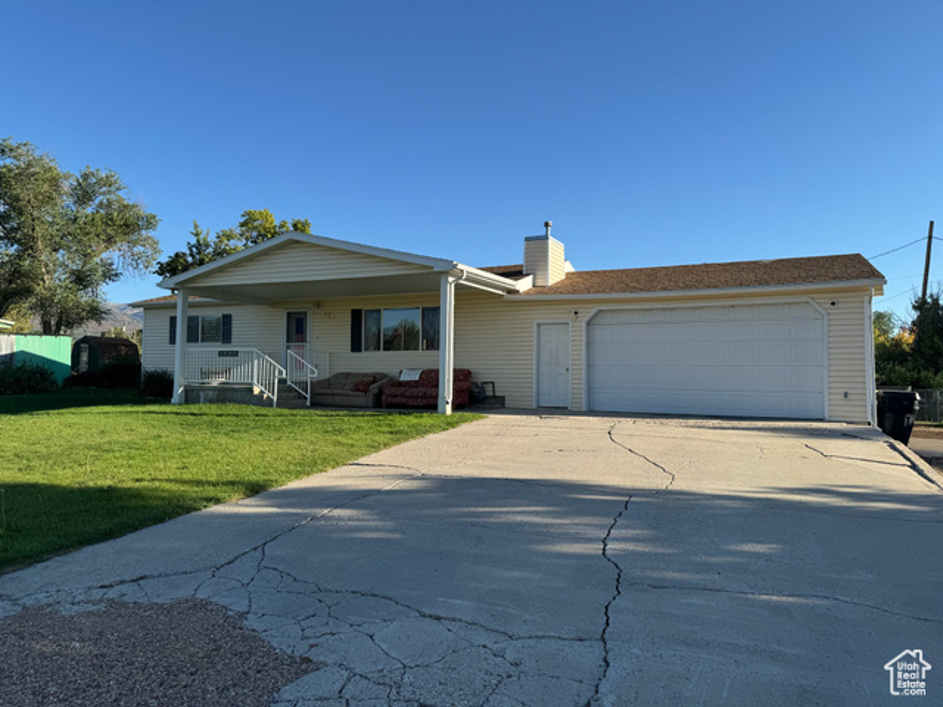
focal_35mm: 24
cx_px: 472
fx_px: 654
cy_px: 354
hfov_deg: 71.6
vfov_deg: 56.8
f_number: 1.78
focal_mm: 6.76
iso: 80
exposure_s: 1/2710
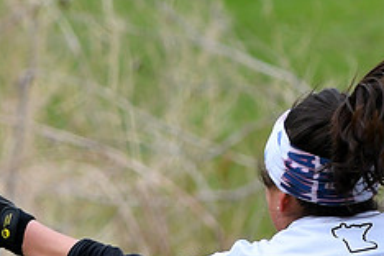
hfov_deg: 1.9
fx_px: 11882
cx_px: 182
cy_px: 287
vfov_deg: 1.2
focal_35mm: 1114
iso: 800
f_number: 7.1
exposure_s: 1/2500
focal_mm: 300
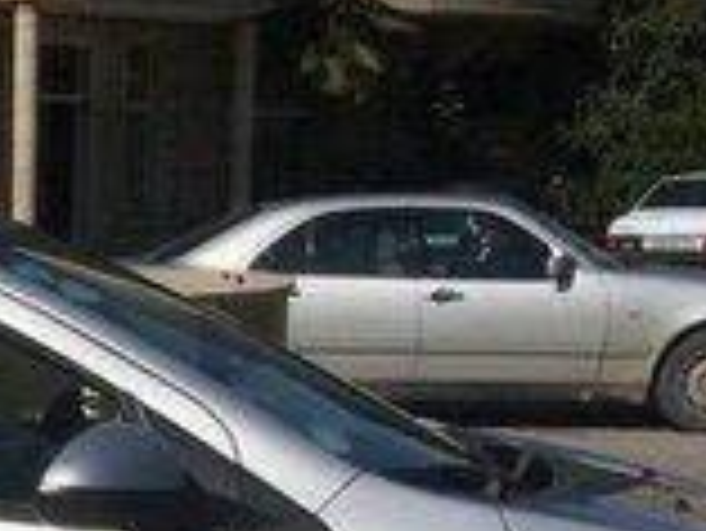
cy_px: 772
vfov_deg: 11.7
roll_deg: +1.0
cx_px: -319
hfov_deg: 15.1
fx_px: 2490
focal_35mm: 122
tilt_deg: -15.3
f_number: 2.2
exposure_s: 1/5128
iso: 40
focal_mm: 4.15
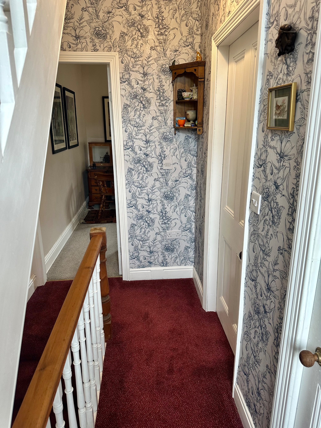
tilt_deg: -15.9
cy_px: 214
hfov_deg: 56.8
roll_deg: +0.7
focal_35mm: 24
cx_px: 160
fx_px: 297
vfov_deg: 71.6
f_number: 1.78
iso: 160
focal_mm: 6.86
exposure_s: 1/100
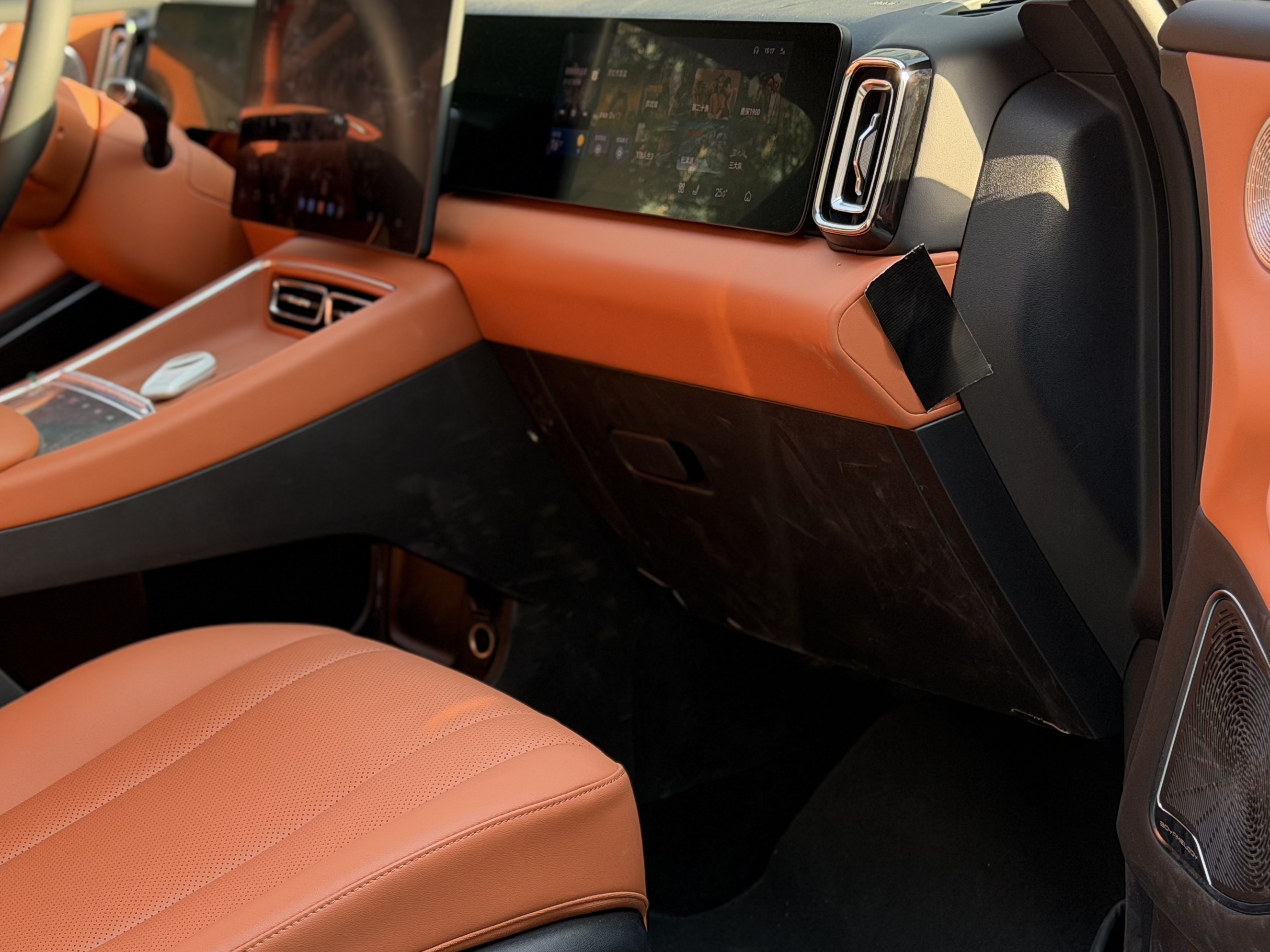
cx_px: 545
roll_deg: +5.0
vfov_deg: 20.1
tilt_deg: -15.4
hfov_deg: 26.7
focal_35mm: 73
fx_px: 2678
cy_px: 567
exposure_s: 1/122
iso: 125
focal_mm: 6.76
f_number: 1.78
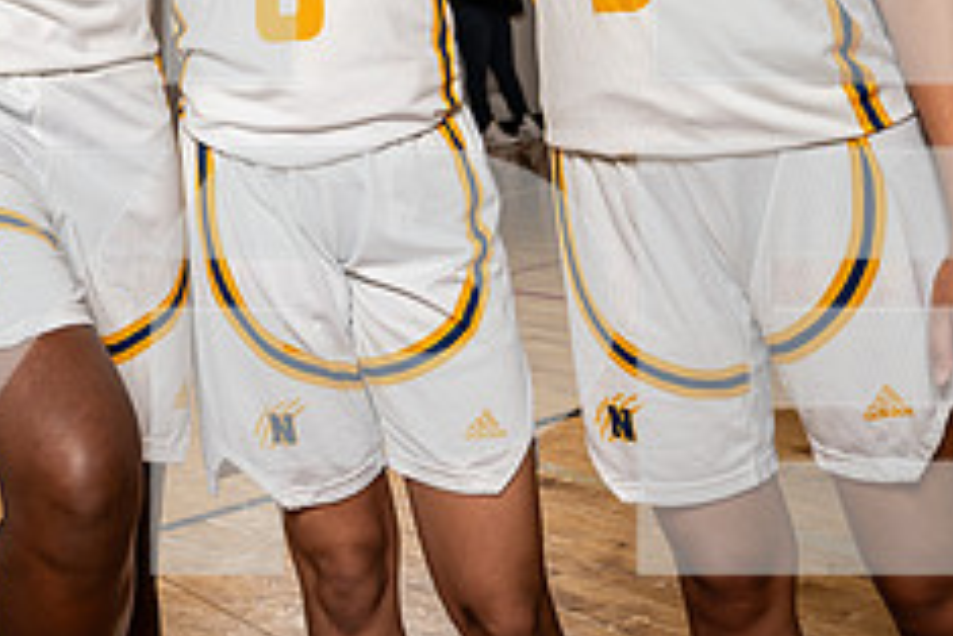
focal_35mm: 69
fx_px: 1828
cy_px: -128
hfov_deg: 28.1
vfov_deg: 18.7
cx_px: 85
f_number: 5.6
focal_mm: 28
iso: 125
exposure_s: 1/250
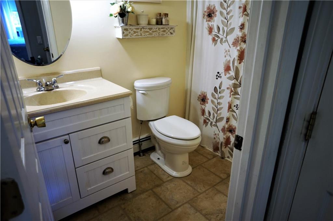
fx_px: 222
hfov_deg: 73.8
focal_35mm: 24
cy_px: 110
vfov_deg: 53.0
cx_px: 166
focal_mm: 16
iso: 125
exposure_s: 1/30
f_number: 2.8
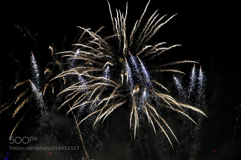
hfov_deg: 28.1
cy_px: 80
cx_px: 120
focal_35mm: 72
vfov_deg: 18.9
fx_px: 482
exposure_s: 1/60
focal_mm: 48
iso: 3600
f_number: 4.5
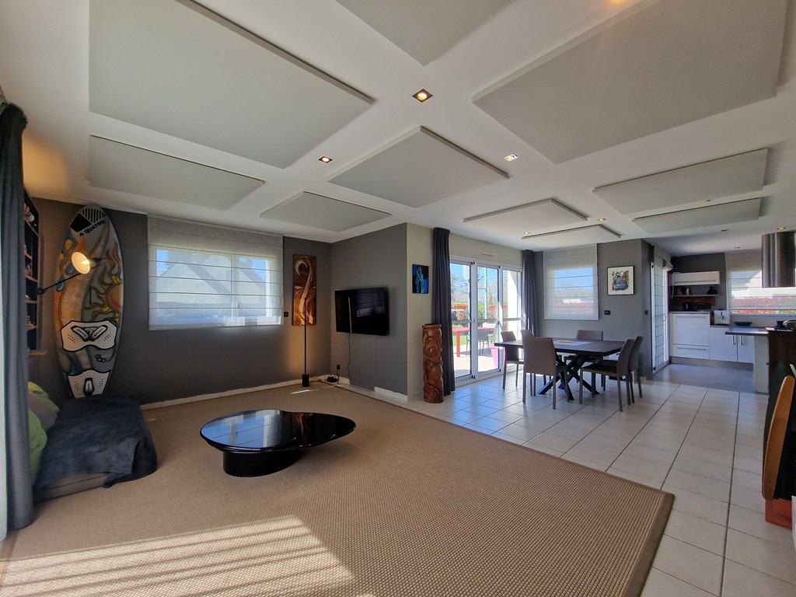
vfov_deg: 89.9
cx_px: 398
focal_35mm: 13
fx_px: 299
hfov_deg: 106.2
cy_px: 298
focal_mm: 2.2
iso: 50
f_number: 2.2
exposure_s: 1/195
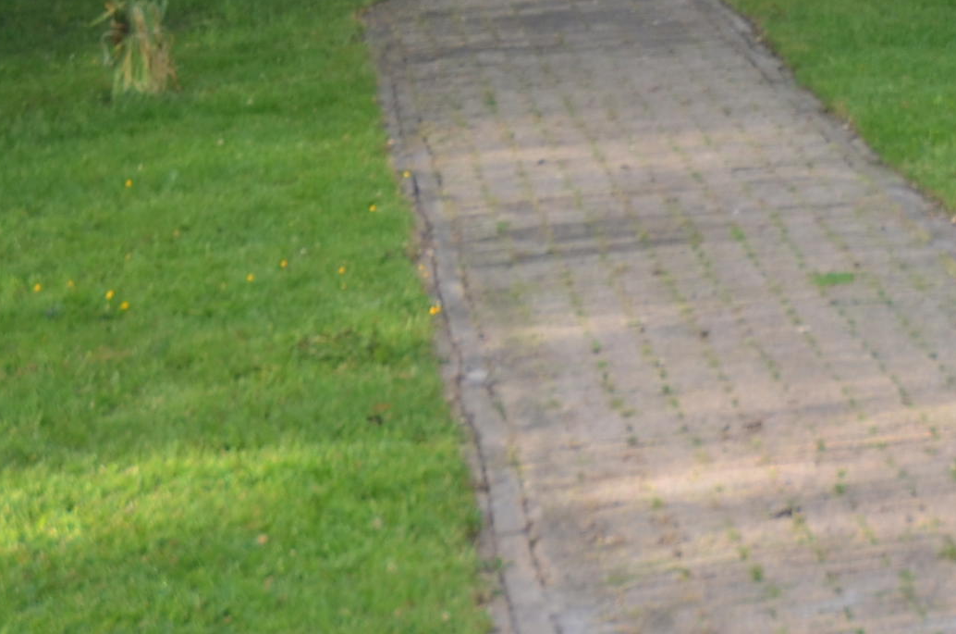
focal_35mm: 118
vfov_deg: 11.0
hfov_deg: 16.0
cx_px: 1419
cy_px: -395
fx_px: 3127
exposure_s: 1/250
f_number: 4
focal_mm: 22
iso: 200
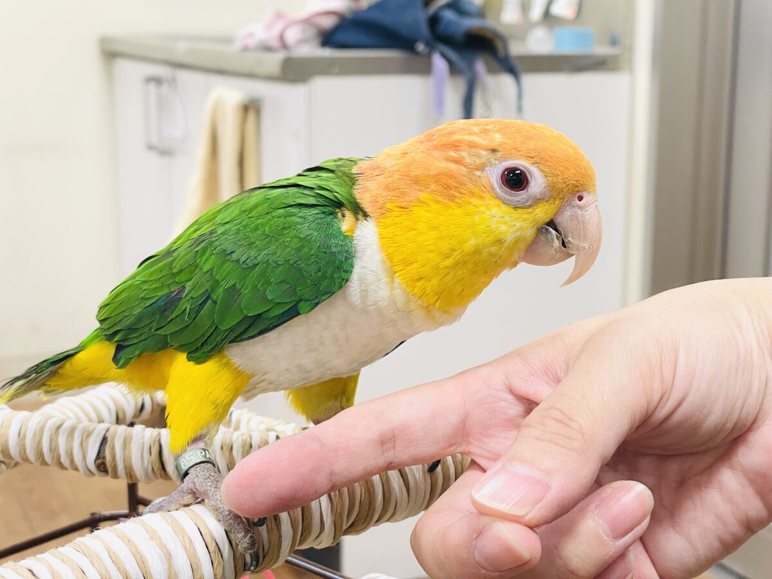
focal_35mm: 52
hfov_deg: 36.8
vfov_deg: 28.0
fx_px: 1160
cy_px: 290
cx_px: 386
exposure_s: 1/99
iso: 125
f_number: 2
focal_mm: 6
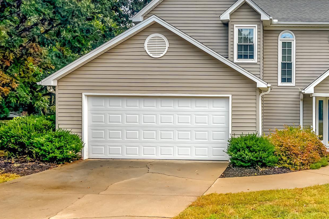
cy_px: 100
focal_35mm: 39
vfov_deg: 34.2
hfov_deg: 47.8
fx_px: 356
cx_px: 244
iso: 320
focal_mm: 16
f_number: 7.1
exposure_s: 1/500
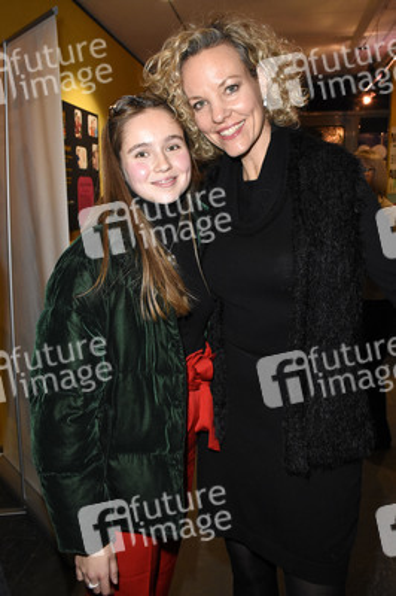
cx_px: 198
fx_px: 570
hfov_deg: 38.3
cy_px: 298
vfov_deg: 55.1
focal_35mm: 34
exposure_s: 1/60
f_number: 6.3
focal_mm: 23
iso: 4000
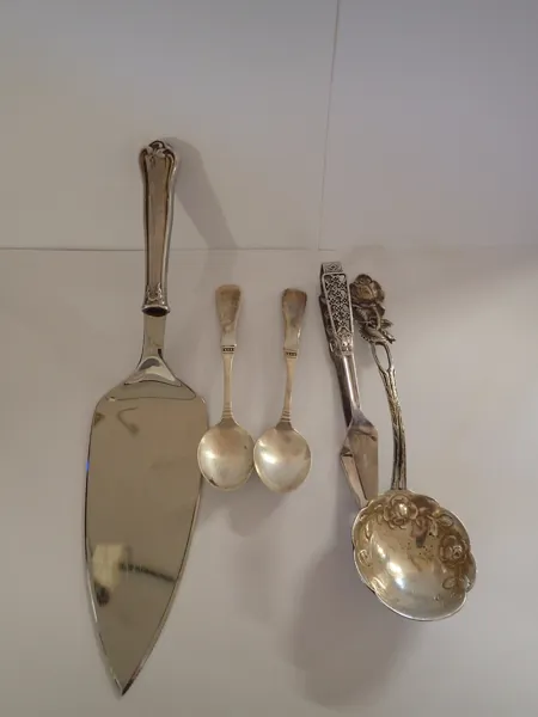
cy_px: 358
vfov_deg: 69.4
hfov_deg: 54.9
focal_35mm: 25
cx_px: 269
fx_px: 518
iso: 320
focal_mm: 4.5
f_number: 2
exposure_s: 1/30
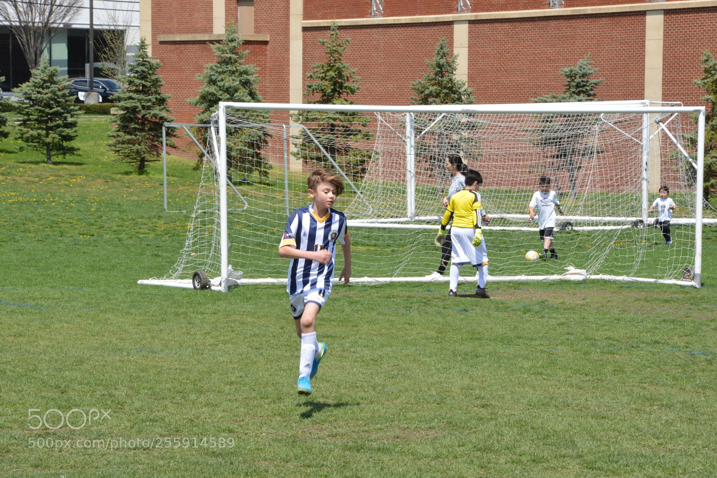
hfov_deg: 10.3
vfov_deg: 6.9
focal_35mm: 200
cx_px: 358
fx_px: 3983
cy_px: 239
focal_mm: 200
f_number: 22
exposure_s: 1/125
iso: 560
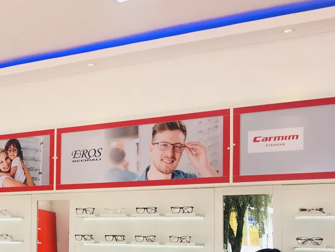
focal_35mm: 59
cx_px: -5
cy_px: 214
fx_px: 571
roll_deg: +0.3
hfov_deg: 30.3
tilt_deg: +3.7
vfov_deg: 24.3
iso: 25
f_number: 2.2
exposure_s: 1/212
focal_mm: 4.15
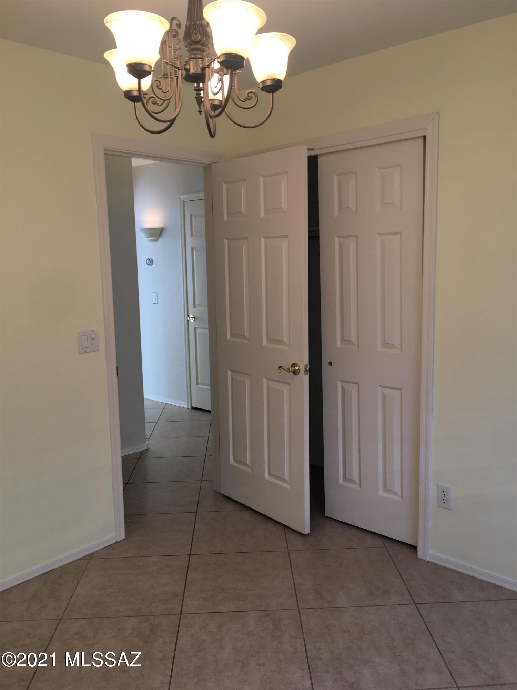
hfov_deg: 48.2
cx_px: 258
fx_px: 577
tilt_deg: -7.5
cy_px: 345
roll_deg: -1.0
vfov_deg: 61.7
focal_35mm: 29
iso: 25
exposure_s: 1/30
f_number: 2.2
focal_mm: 4.15
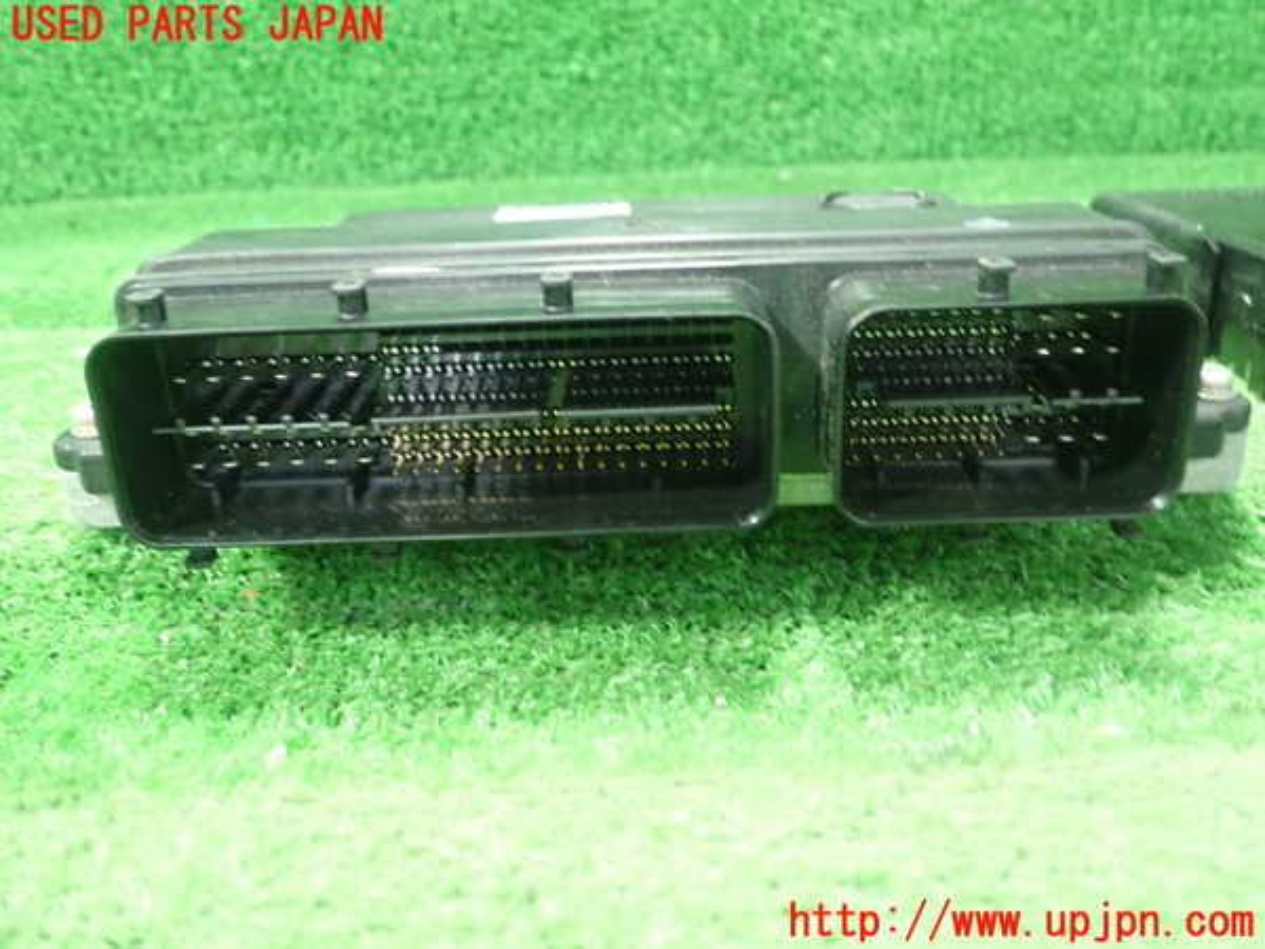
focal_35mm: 30
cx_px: 632
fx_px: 1096
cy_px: 474
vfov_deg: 46.8
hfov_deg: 60.0
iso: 800
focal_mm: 5.5
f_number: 2.3
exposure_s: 1/40
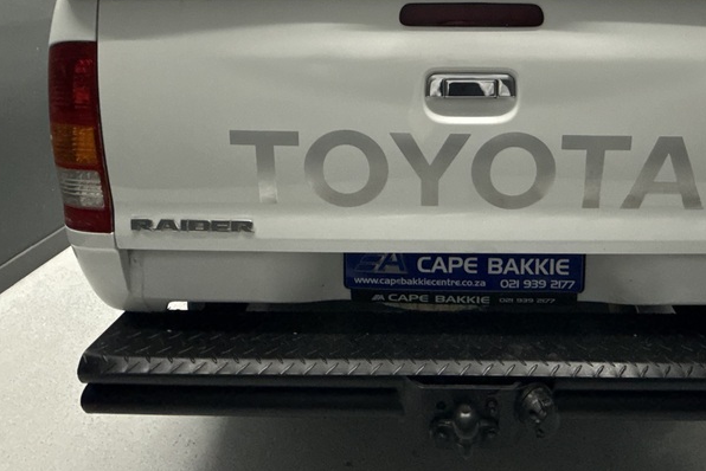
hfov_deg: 70.3
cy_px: 50
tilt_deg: -8.7
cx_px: 444
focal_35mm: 25
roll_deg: -0.2
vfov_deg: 46.5
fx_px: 490
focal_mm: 2.22
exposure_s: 1/100
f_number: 2.2
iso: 320
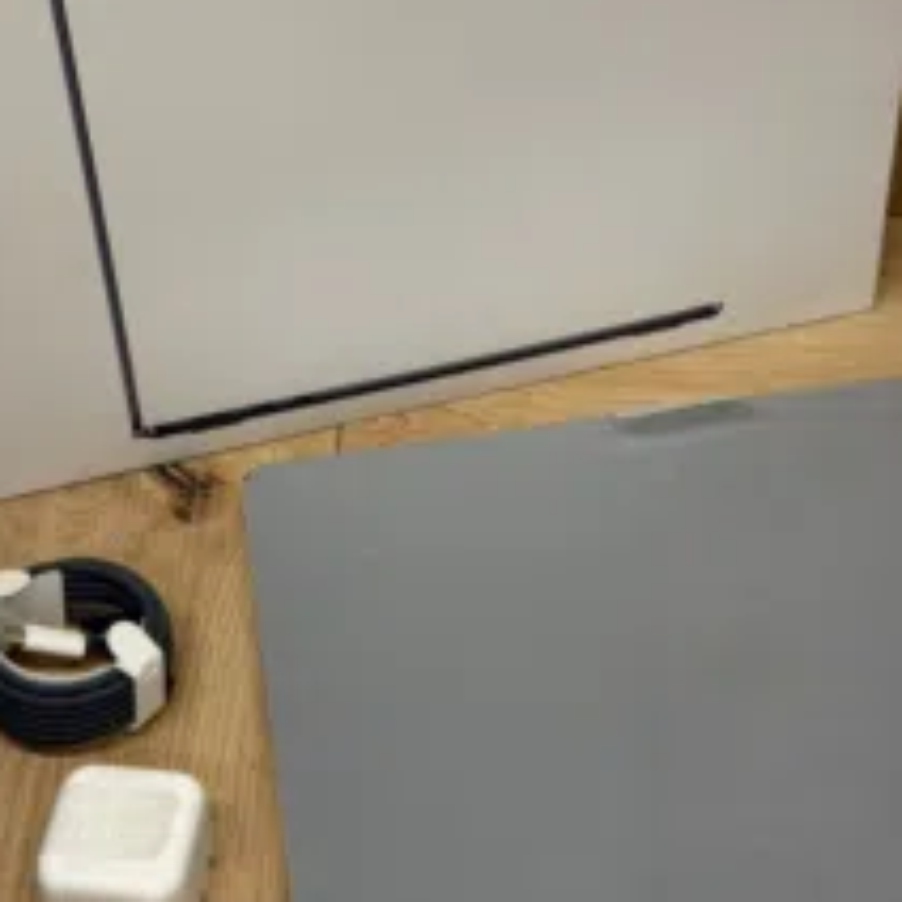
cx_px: 421
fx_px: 2358
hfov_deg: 21.6
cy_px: 328
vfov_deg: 21.6
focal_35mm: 80
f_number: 1.78
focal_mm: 6.76
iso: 64
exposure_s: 1/50
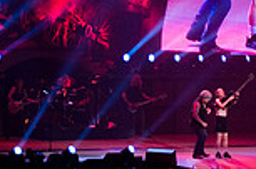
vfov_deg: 6.0
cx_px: 157
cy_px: 34
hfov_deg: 9.1
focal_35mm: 228
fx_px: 1616
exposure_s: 1/160
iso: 800
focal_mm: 40
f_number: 5.6
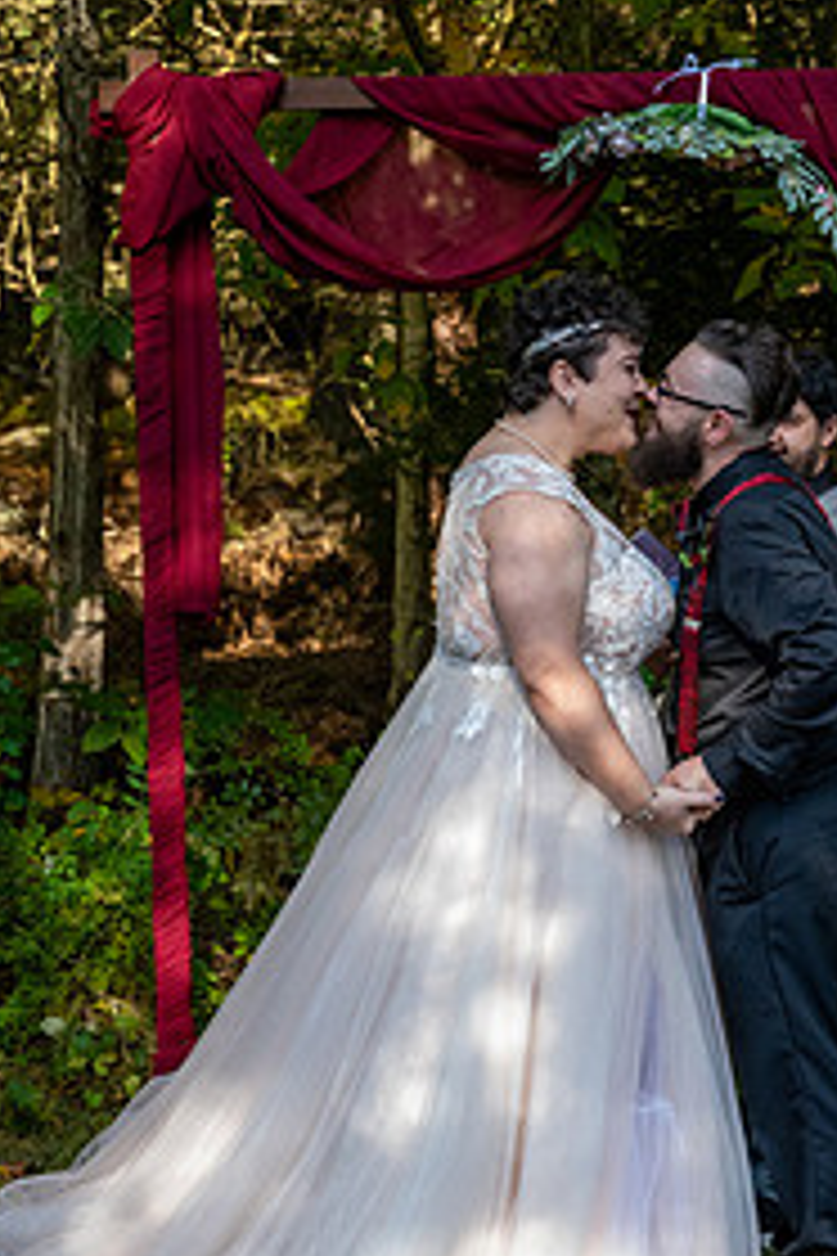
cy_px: 770
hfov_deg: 15.7
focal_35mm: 87
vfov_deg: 23.3
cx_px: 592
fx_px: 3034
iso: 6400
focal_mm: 54
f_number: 4
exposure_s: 1/4000
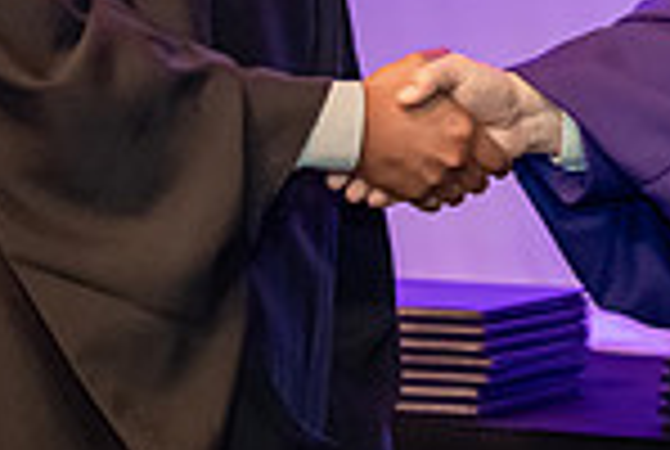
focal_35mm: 272
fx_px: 5072
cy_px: -236
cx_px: 594
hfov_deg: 7.5
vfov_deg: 5.0
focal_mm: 70
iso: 3200
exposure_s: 1/200
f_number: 4
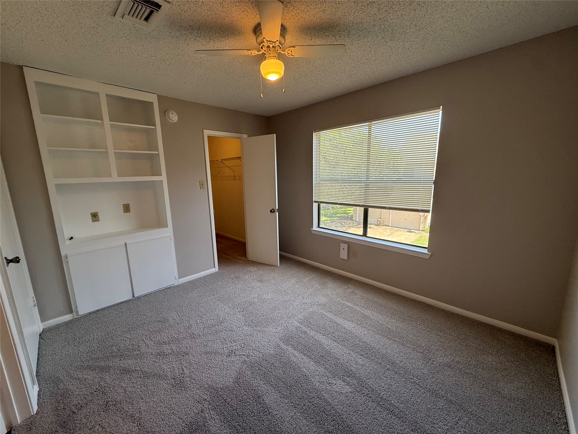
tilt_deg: -10.8
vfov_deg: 85.7
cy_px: 217
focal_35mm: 14
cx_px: 289
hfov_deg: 102.1
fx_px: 234
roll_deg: +0.9
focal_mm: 2.22
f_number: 2.2
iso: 64
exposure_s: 1/138
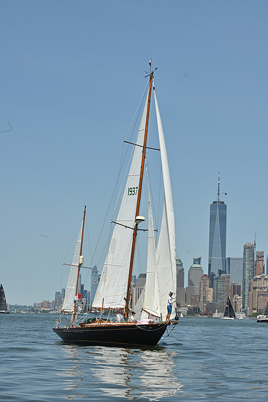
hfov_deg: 14.0
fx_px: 1094
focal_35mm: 98
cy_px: 201
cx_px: 134
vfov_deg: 20.8
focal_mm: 98
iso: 320
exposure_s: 1/1000
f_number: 13
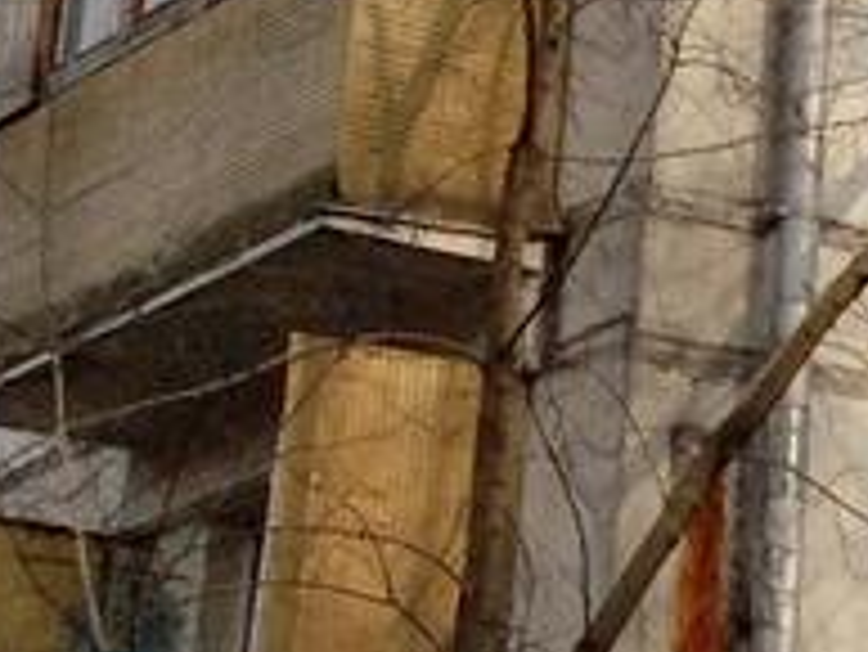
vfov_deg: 7.2
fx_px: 5144
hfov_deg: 8.8
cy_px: 85
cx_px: 1988
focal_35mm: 205
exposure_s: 1/733
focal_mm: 4.12
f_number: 2.4
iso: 50
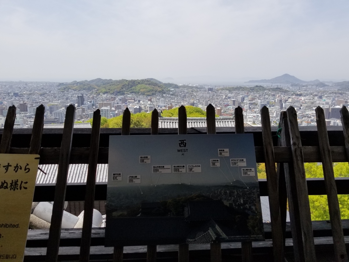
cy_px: 131
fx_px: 262
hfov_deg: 67.3
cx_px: 174
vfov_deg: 53.1
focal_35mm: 26
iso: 50
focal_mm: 4.25
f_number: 1.7
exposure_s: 1/2264
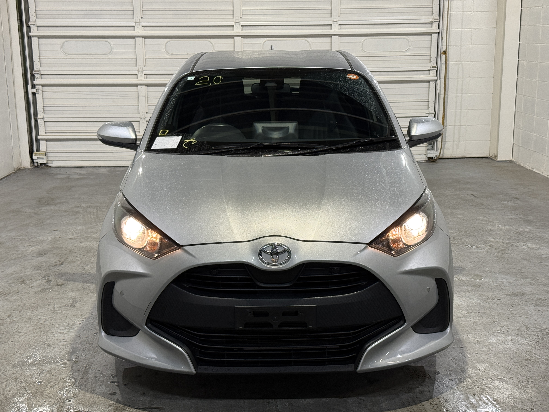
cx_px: 274
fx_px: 761
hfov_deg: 39.7
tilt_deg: -11.7
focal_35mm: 48
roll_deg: +0.4
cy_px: 206
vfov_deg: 30.3
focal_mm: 6.76
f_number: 1.78
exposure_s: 1/60
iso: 100
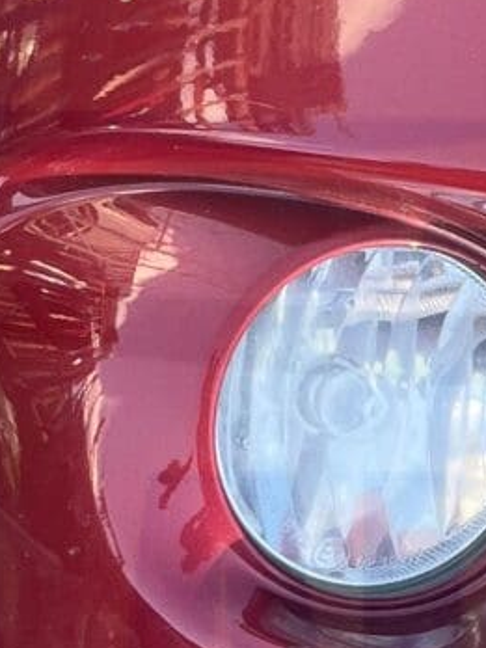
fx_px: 2864
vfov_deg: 12.9
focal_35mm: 153
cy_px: 242
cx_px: 763
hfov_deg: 9.4
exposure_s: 1/121
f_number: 1.6
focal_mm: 5.1
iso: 50
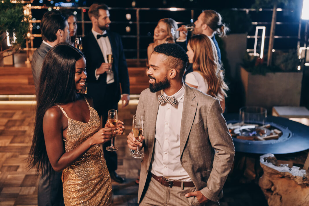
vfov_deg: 24.6
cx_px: 154
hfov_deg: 36.2
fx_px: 472
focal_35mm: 55
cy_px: 103
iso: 1600
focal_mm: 55
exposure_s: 1/125
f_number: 2.8
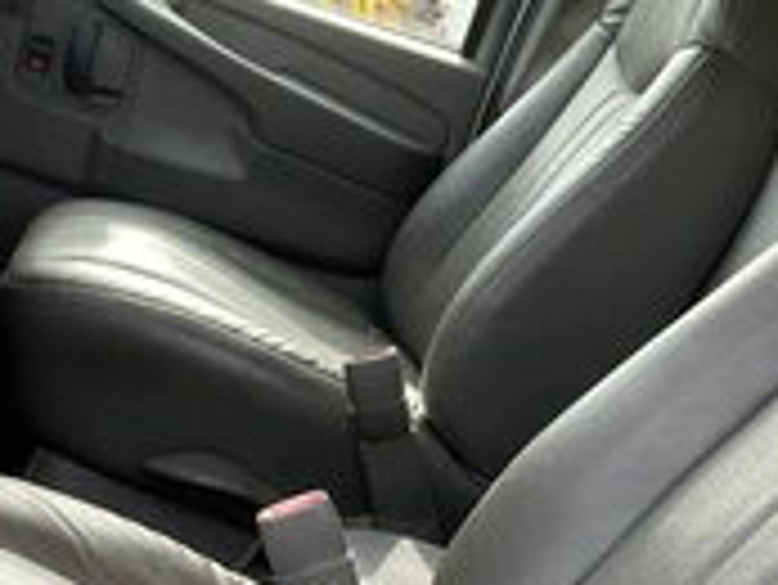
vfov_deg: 20.9
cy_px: 639
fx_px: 1507
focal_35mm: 67
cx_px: 288
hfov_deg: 28.8
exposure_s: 1/122
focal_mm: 3
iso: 25
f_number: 1.8
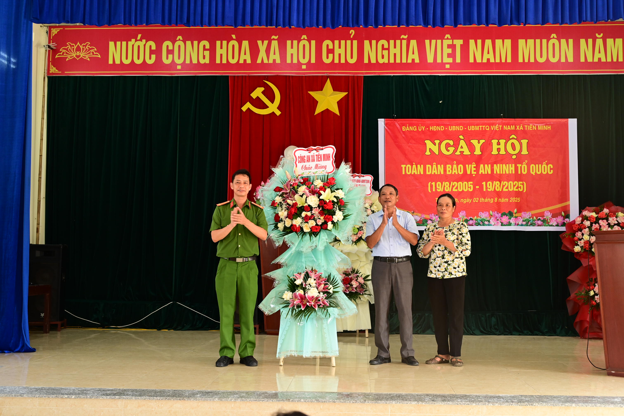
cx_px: 312
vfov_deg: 31.9
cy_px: 208
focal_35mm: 42
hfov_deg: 46.4
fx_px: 728
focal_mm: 42
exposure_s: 1/100
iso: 1250
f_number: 5.6
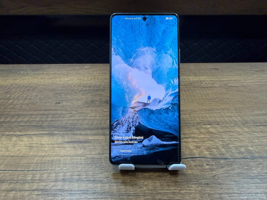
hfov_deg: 69.4
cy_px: 100
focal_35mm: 25
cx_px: 134
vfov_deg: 54.9
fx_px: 193
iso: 250
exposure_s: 1/100
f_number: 2.2
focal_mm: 2.22
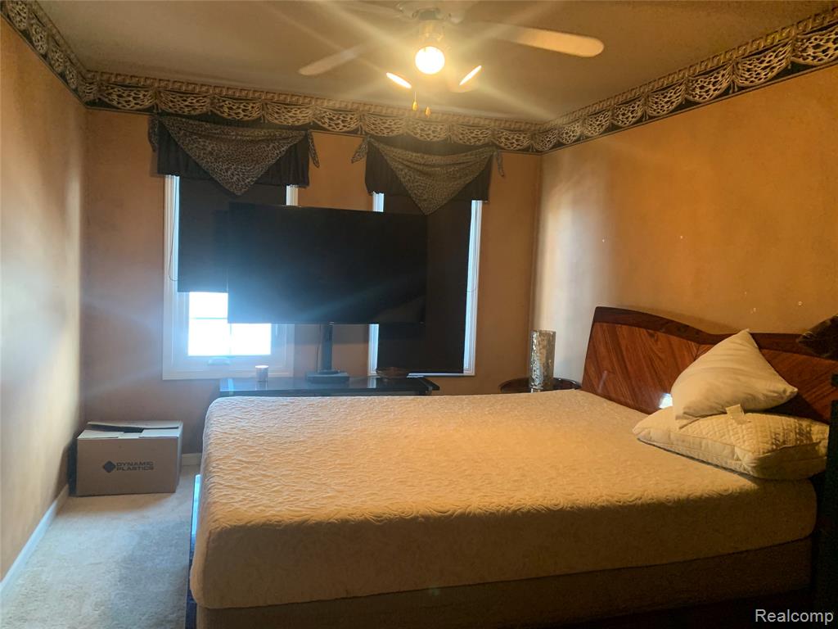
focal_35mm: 26
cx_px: 419
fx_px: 629
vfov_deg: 53.1
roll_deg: -3.3
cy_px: 314
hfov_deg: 67.3
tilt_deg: -4.9
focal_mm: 4.25
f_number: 1.8
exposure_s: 1/60
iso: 400
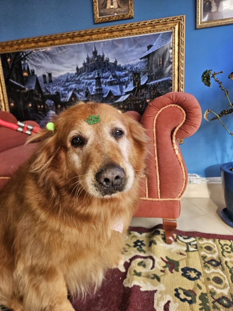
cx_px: 116
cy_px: 156
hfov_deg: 58.9
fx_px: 206
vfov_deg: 73.9
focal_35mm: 23
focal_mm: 5.4
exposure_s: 1/359
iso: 160
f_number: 1.8
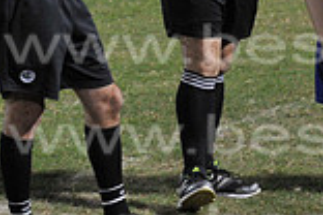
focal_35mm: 261
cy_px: 4
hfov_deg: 7.8
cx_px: 476
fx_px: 2342
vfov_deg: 5.3
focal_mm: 70
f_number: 5.6
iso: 3200
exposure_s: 1/60
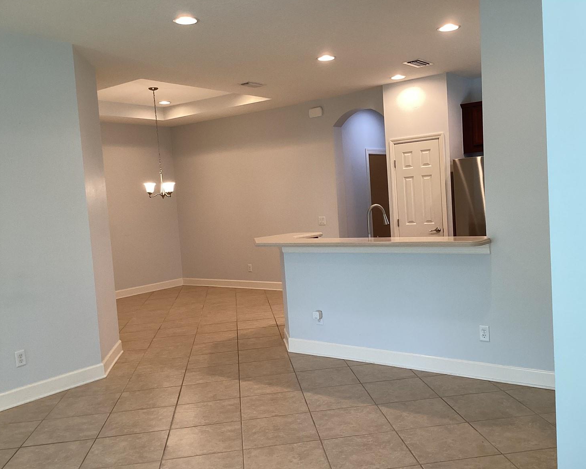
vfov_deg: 44.6
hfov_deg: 54.1
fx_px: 572
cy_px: 237
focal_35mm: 33
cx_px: 317
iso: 100
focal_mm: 3.3
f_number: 2.4
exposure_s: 1/60
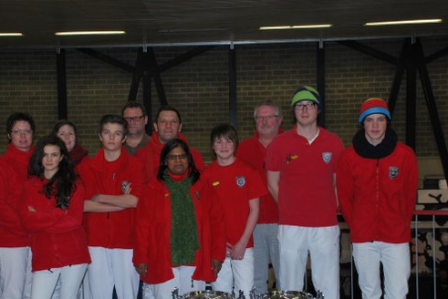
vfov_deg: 22.4
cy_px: 181
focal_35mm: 61
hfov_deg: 33.0
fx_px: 755
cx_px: 185
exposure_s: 1/60
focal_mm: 31
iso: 200
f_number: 4.2
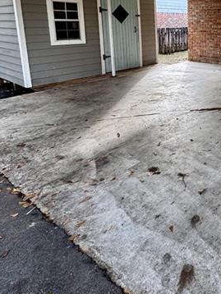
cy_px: 63
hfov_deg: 41.2
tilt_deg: -10.0
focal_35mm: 30
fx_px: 255
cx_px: 218
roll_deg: +0.5
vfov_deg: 56.1
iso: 80
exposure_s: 1/99
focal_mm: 2.22
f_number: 2.2
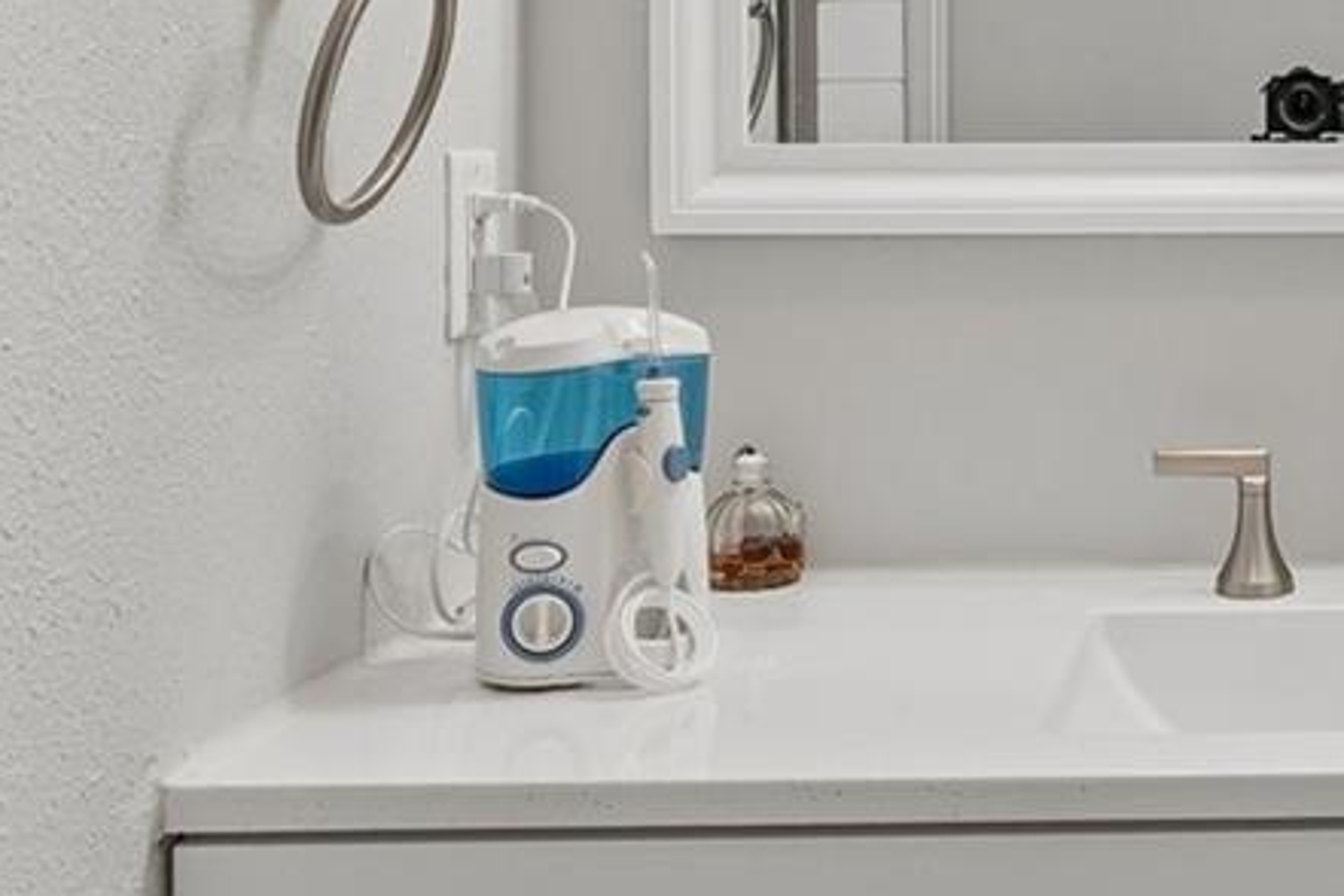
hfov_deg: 31.0
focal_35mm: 60
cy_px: 85
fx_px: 2233
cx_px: 1353
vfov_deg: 22.1
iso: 400
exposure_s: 1/30
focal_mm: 16.5
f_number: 8
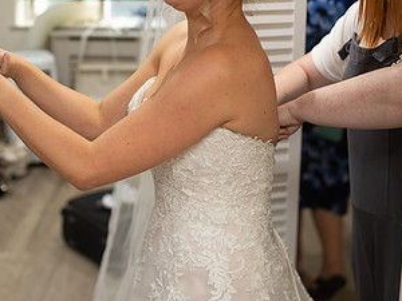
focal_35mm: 65
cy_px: 83
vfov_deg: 22.4
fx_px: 755
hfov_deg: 29.7
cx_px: 155
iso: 320
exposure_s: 1/125
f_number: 2
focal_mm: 35
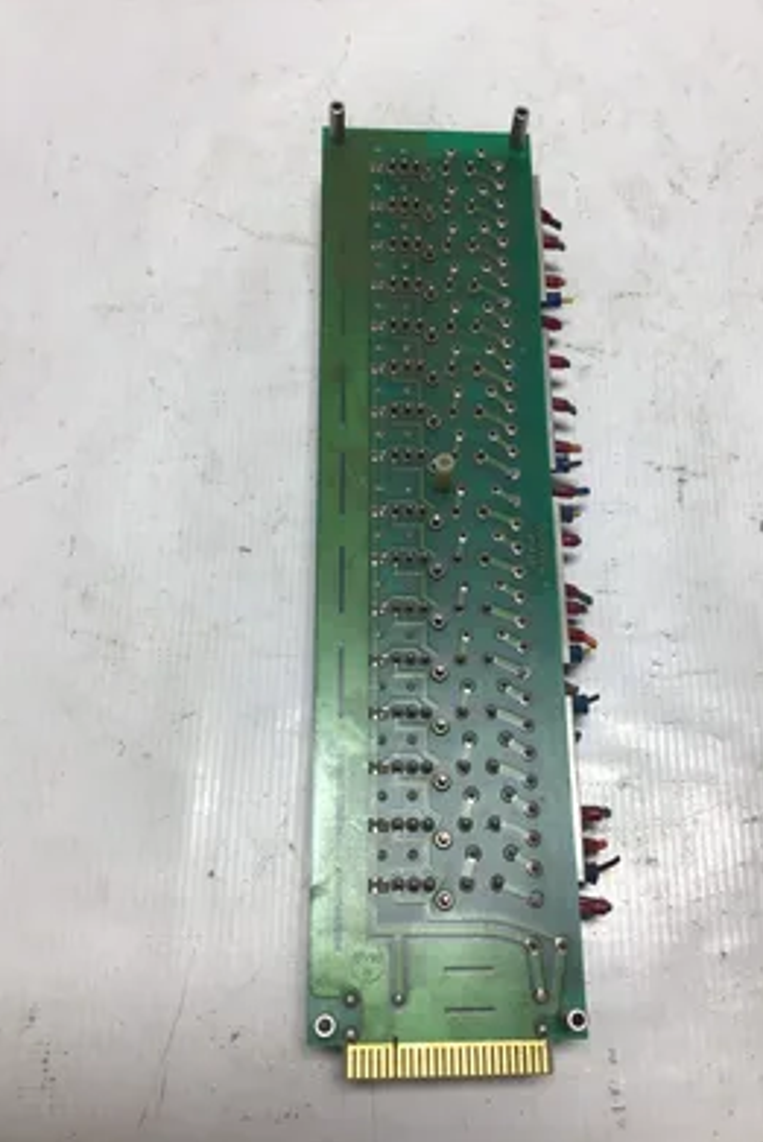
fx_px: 1048
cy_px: 570
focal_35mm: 33
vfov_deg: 57.2
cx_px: 421
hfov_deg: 40.0
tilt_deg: -69.6
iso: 25
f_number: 2.4
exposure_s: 1/152
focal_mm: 3.3
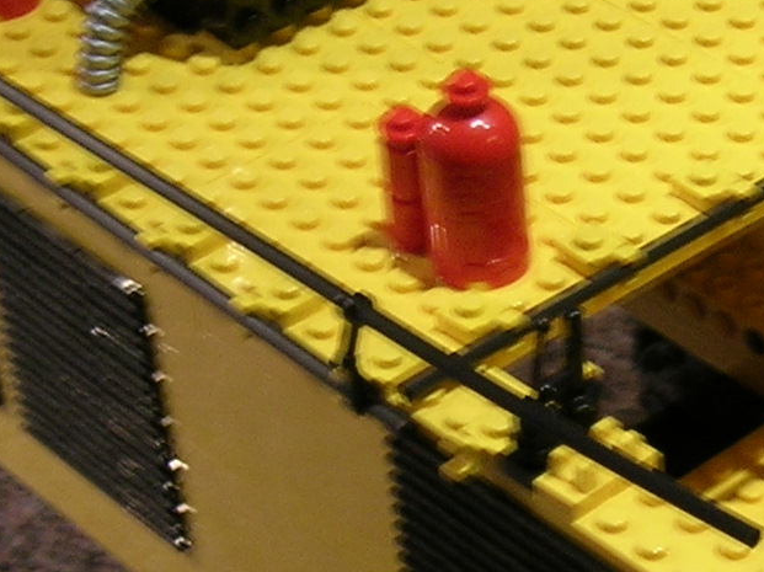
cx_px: 721
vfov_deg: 10.4
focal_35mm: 142
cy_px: 479
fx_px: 3132
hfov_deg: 13.7
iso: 50
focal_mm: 5.7
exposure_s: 1/4.5
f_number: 2.9
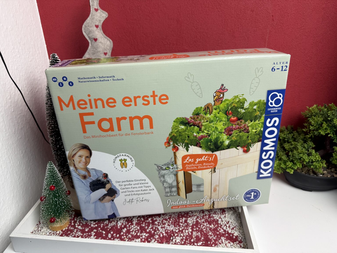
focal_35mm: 24
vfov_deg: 56.8
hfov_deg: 71.6
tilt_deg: -23.1
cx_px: 168
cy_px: 126
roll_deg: +0.8
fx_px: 234
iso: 80
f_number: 1.78
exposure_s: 1/100
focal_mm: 6.76
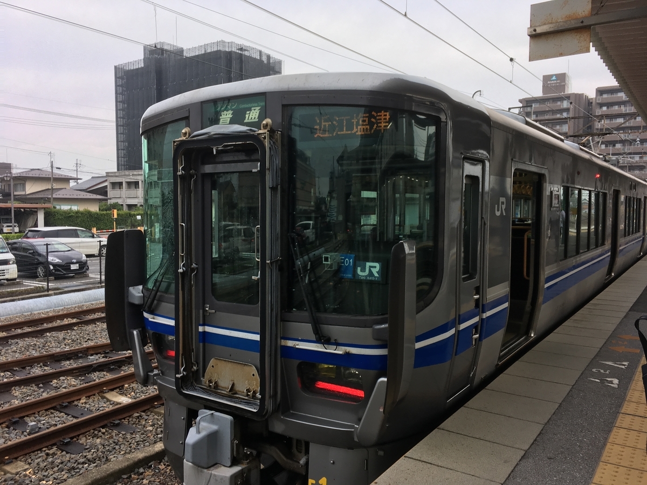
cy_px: 242
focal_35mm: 29
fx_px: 542
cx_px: 324
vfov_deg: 48.2
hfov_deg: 61.7
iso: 25
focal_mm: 4.15
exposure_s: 1/300
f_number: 2.2
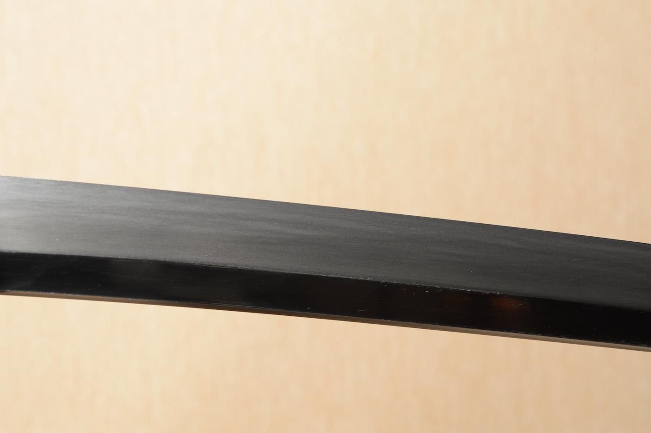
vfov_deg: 12.2
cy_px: 216
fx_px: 2033
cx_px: 326
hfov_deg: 18.2
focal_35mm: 112
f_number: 11
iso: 400
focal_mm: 75
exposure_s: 1/2
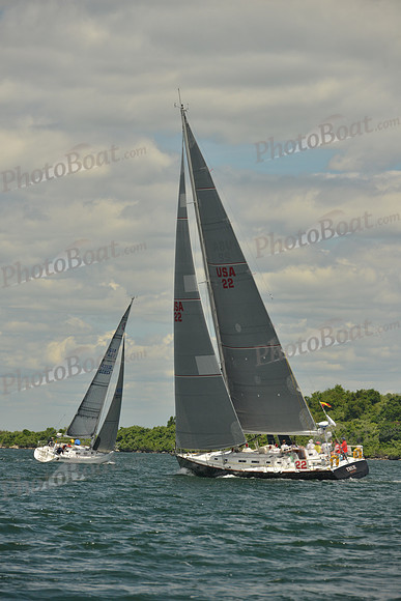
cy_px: 300
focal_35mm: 195
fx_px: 3256
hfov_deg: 7.0
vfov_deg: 10.5
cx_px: 200
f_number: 8
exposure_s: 1/800
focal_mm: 195
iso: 400
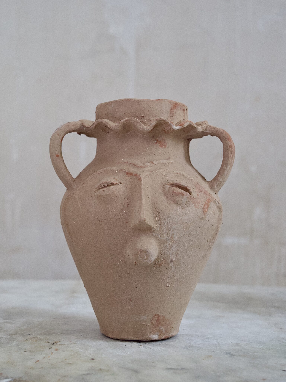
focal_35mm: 54
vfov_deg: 35.5
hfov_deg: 27.0
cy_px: 191
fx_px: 595
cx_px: 143
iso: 800
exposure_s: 1/60
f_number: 3.6
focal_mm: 27
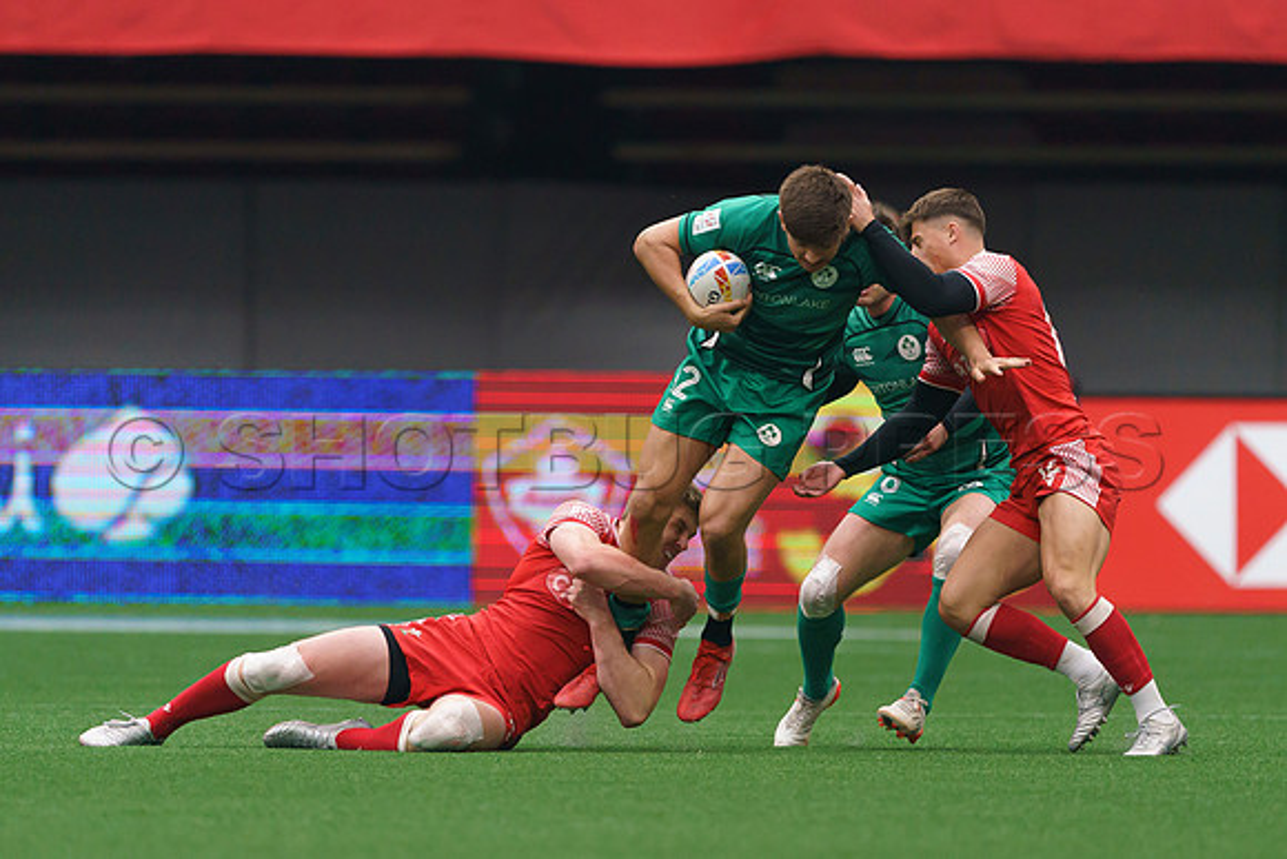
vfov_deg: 1.6
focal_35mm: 882
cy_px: 544
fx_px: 31542
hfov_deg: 2.3
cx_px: 687
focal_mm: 600
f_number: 4
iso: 2500
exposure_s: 1/3200
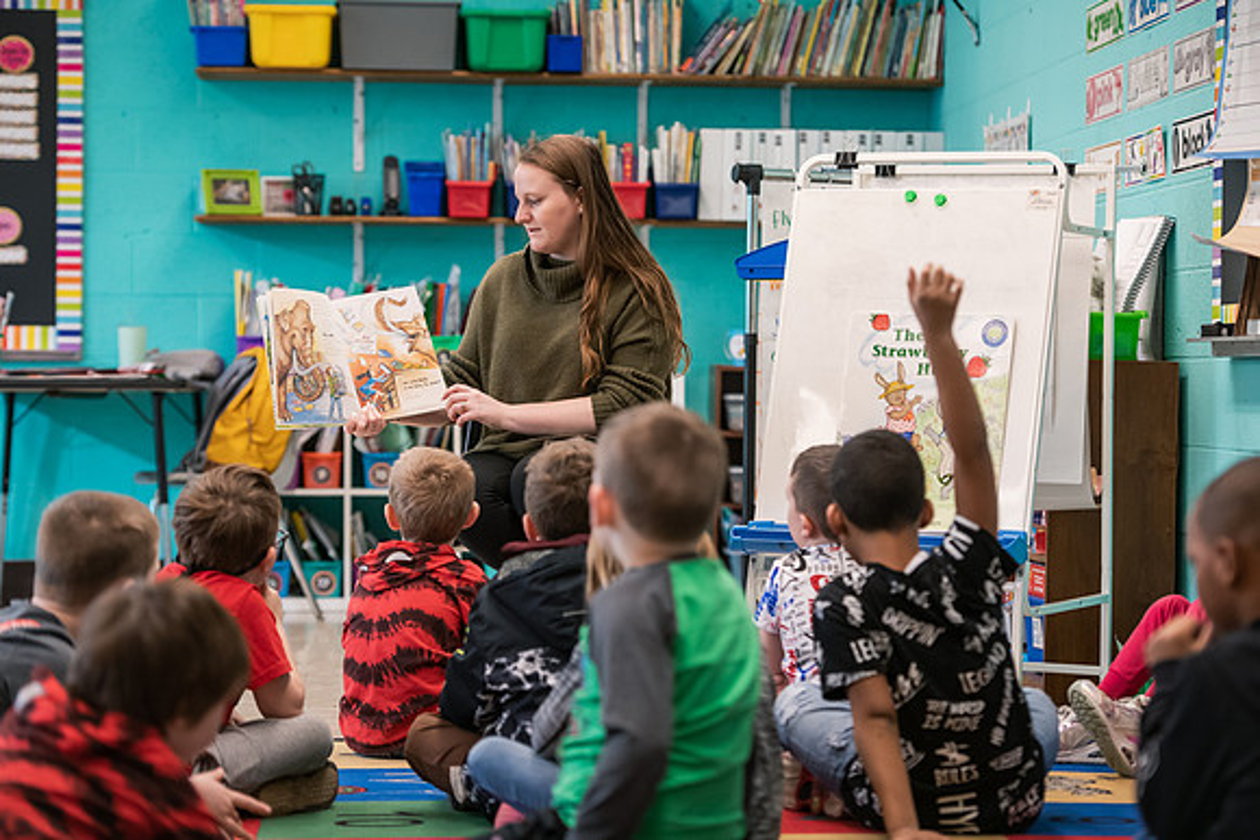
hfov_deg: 19.5
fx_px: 3676
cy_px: 420
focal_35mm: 105
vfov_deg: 13.0
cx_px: 630
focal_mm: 105
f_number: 3.2
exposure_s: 1/200
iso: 1600
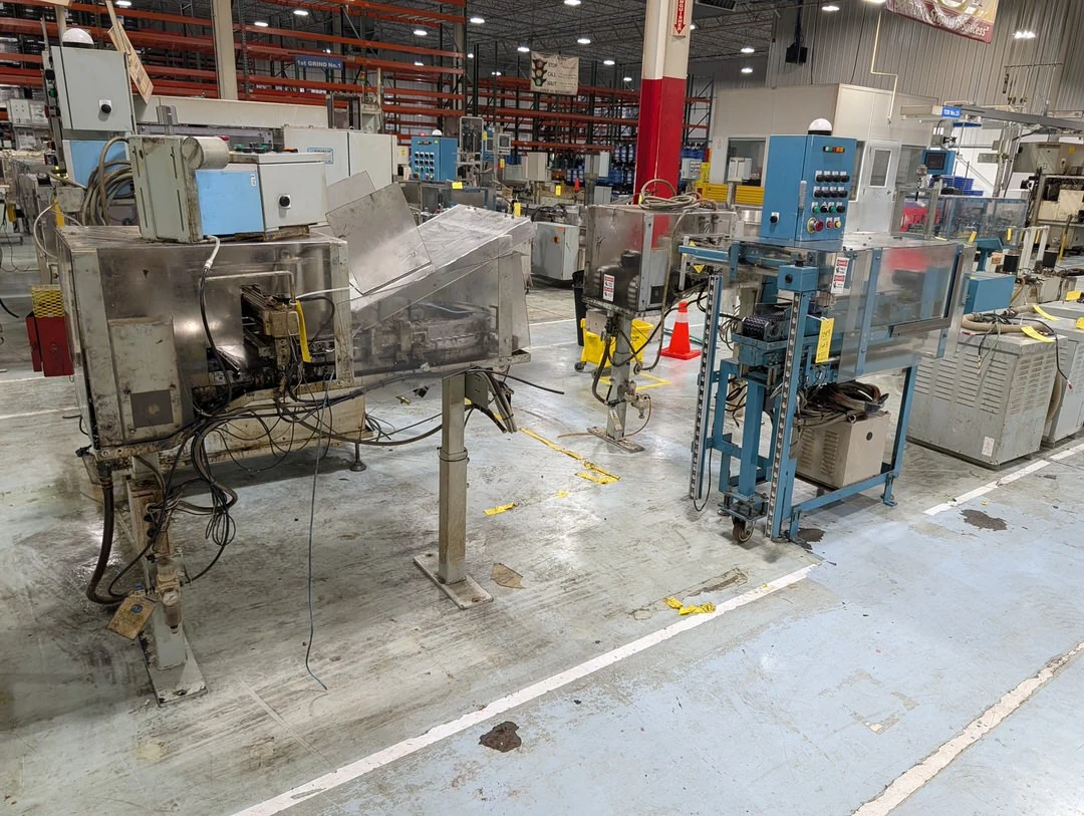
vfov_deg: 56.9
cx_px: 542
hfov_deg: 71.5
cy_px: 408
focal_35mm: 24
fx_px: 753
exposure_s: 1/189
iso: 231
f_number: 1.68
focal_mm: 6.9
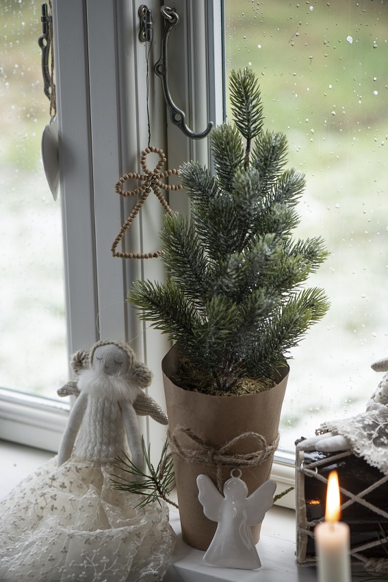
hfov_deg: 13.0
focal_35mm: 105
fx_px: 1697
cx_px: 194
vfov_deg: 19.5
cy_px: 291
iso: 400
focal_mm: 105
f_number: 5.6
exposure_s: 1/125
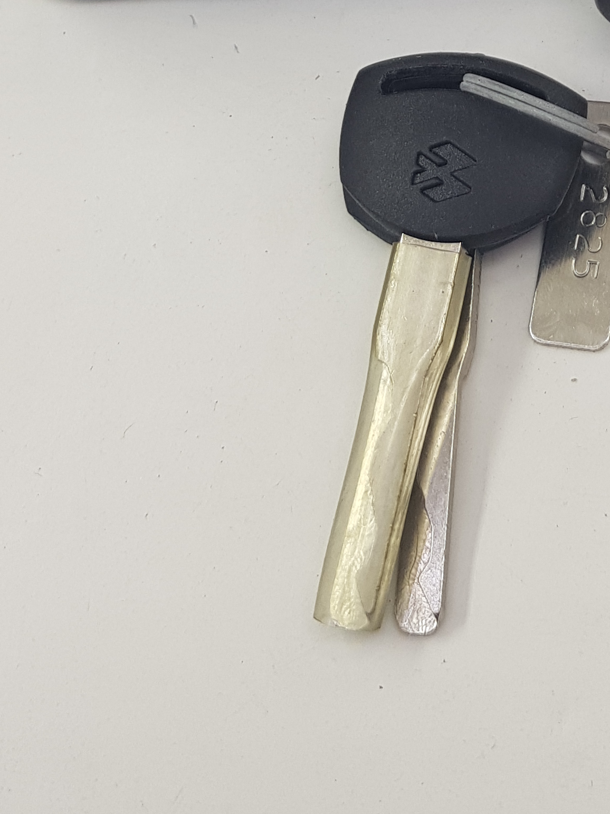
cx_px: 594
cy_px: -174
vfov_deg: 25.5
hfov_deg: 21.0
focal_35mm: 68
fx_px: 1598
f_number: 1.7
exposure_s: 1/60
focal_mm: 4.2
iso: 50
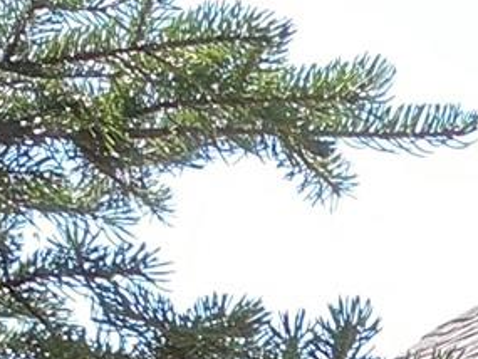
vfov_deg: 6.7
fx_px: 2777
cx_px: 948
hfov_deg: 9.2
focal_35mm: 201
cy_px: 1047
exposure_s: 1/222
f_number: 1.8
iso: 25
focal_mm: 3
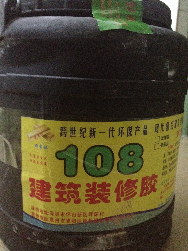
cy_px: 126
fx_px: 253
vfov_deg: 52.6
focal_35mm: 35
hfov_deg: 40.7
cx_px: 94
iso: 800
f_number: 2.4
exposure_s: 1/17
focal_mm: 4.28
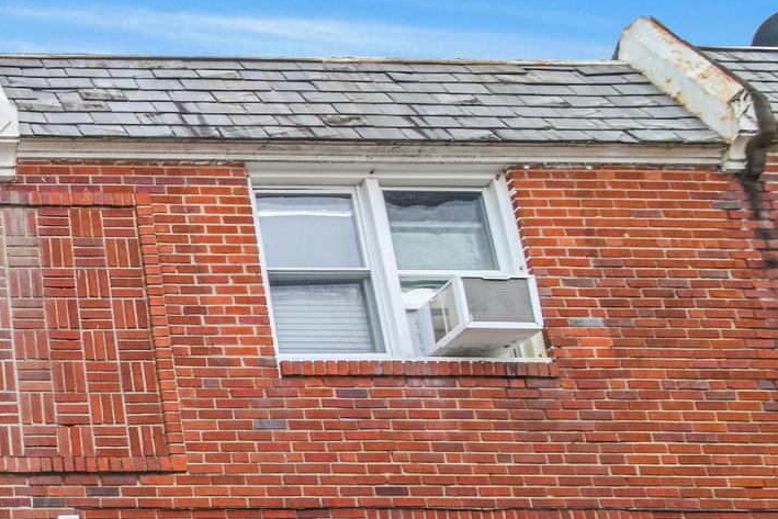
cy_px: 748
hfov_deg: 28.5
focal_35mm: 52
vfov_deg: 22.1
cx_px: -318
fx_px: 1124
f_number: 20
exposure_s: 1/8
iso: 200
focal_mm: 18
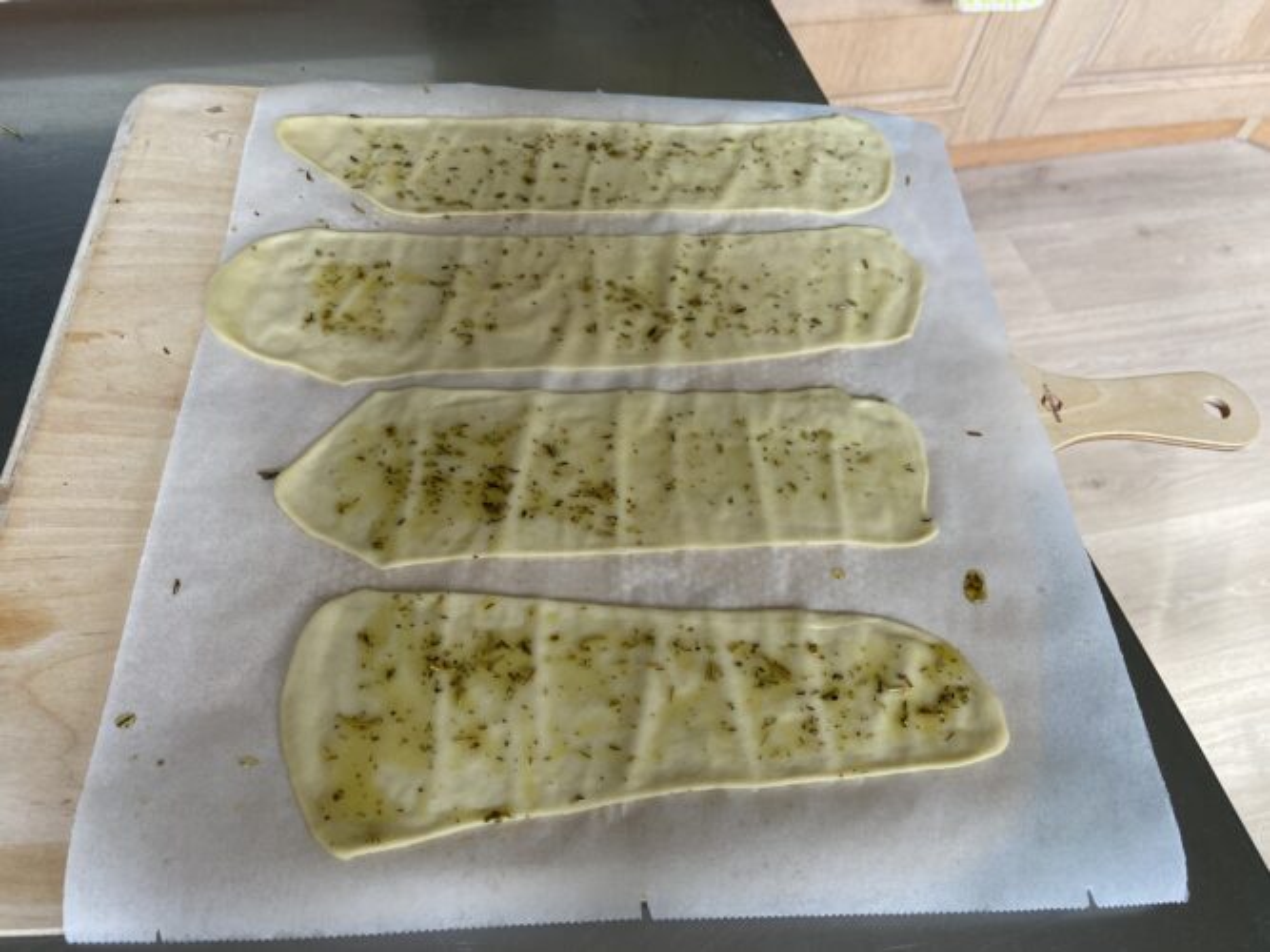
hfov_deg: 67.3
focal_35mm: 26
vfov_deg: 53.0
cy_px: 476
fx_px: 954
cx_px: 635
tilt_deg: -56.8
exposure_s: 1/101
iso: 125
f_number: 1.8
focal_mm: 4.25
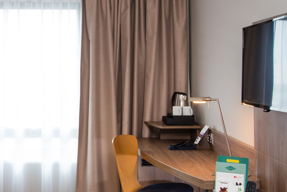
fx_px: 462
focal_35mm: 58
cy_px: 157
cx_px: 49
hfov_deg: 33.3
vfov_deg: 23.0
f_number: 10
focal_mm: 34
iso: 640
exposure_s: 1/25
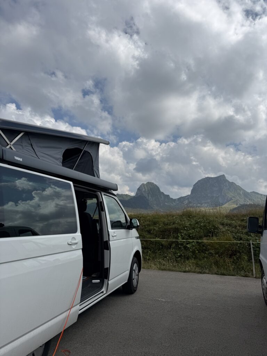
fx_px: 247
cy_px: 178
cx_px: 134
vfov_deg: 71.6
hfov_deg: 56.8
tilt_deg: +10.2
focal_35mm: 24
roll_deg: -3.5
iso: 80
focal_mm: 6.76
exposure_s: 1/10309
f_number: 1.78
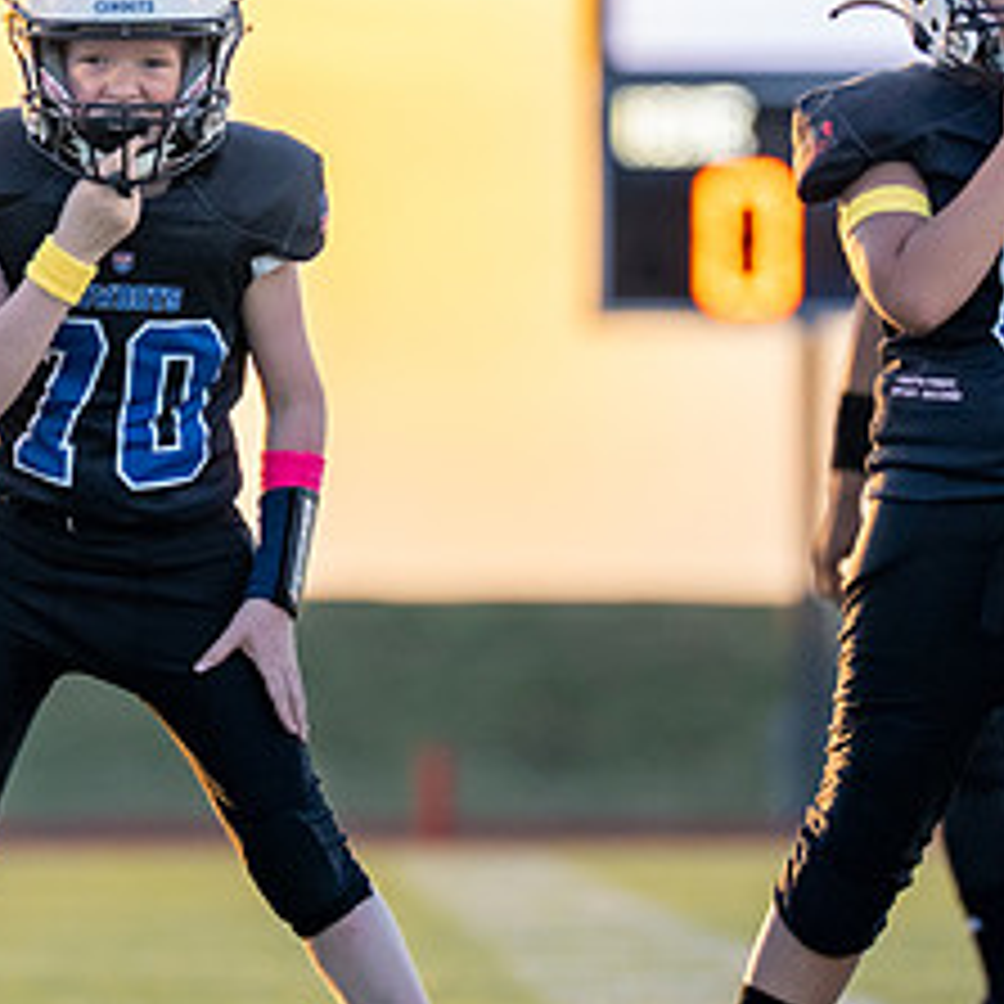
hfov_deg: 2.3
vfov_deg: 2.3
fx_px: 25365
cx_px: 142
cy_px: 472
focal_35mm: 773
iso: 640
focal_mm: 200
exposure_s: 1/1250
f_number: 2.8
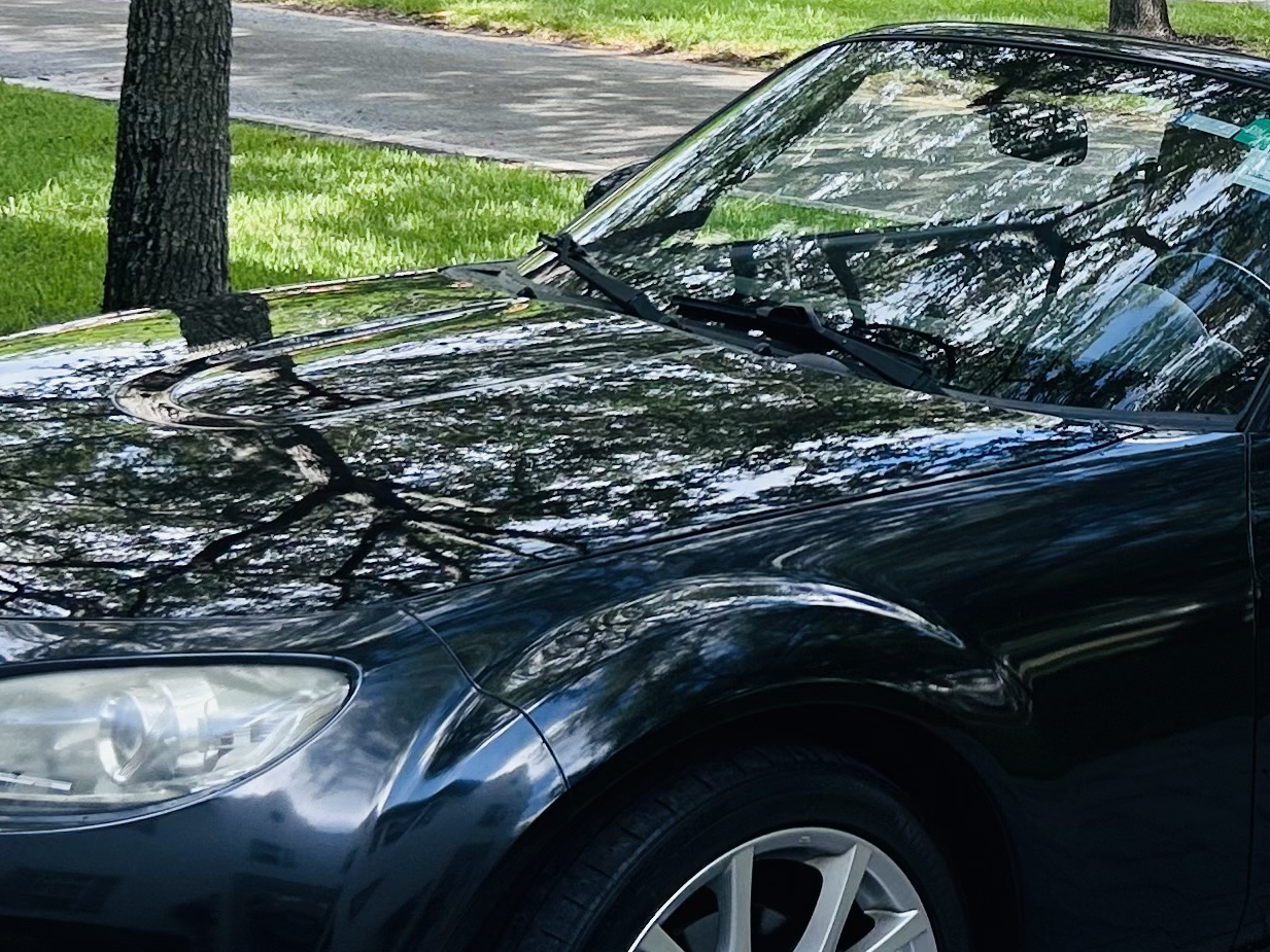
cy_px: 79
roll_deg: -2.1
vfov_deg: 17.1
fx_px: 3119
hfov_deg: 22.5
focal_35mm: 85
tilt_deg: -6.0
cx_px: 1100
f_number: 1.5
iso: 50
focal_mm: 5.7
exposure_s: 1/1326
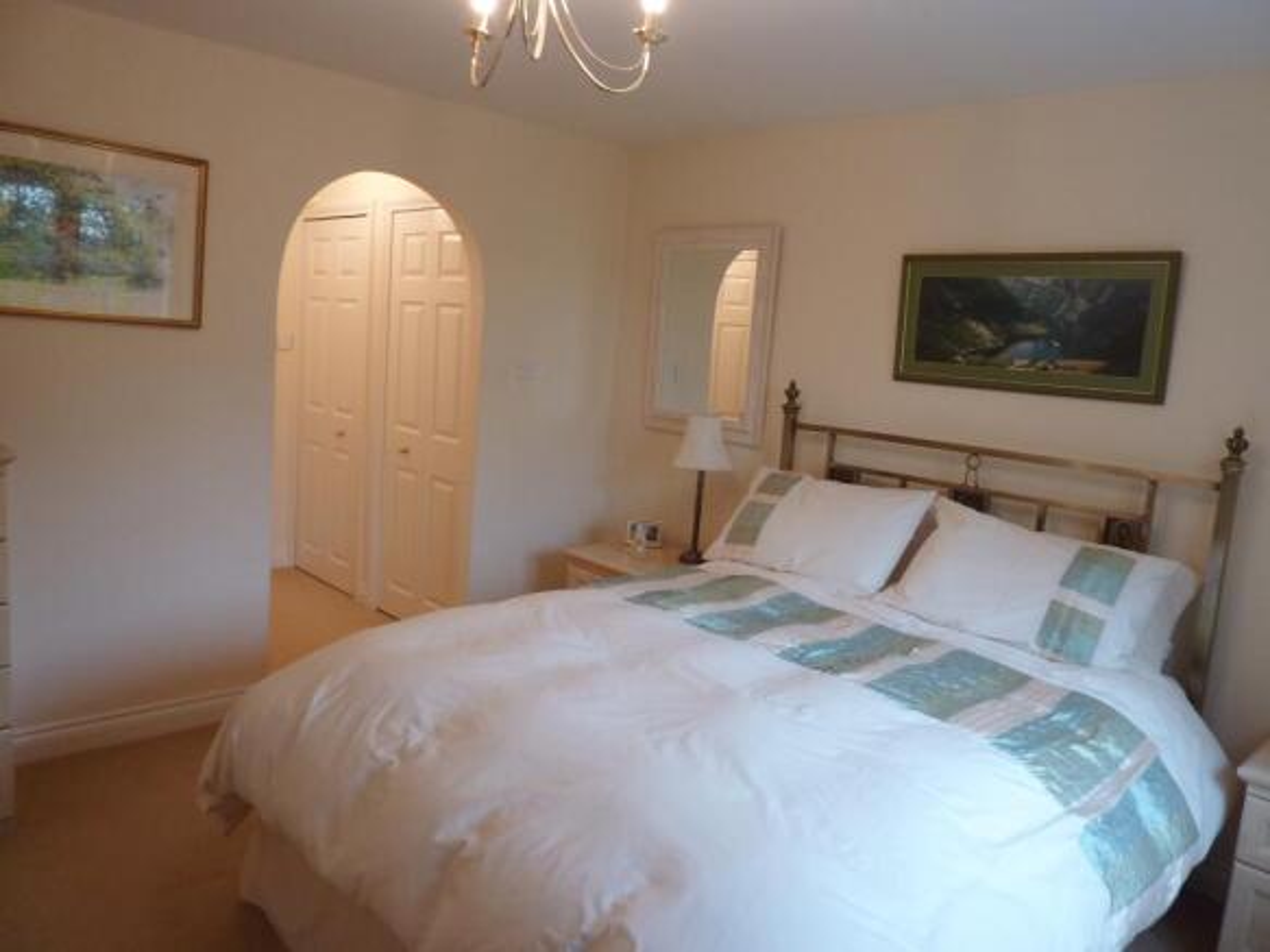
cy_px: 476
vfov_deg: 54.9
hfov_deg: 69.4
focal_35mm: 25
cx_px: 635
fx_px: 917
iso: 160
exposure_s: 1/30
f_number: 3.3
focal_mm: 4.1
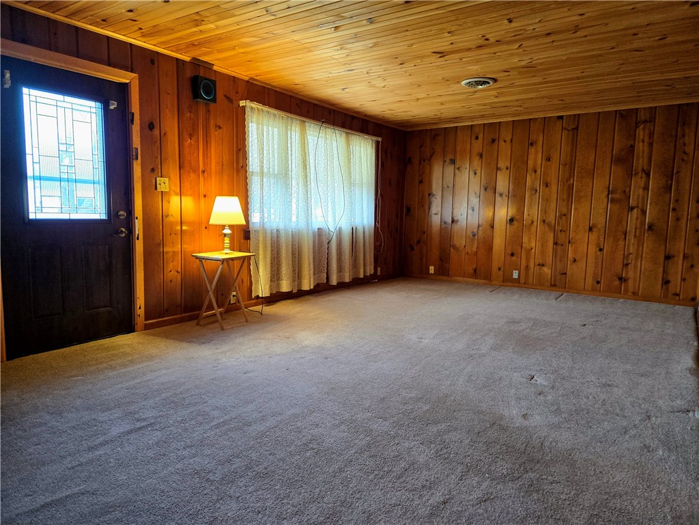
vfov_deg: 58.9
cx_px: 350
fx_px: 464
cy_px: 262
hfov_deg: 73.9
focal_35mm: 23
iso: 250
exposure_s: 1/120
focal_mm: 5.4
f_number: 1.8
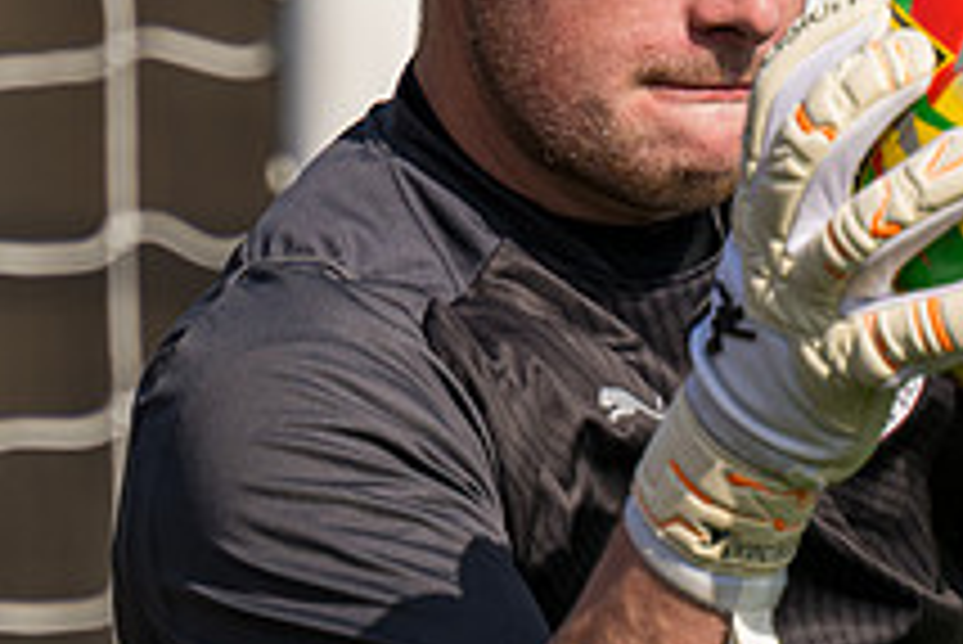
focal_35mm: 942
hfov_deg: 2.2
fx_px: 25215
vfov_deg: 1.5
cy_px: 62
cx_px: 1008
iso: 200
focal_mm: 230
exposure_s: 1/2500
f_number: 4
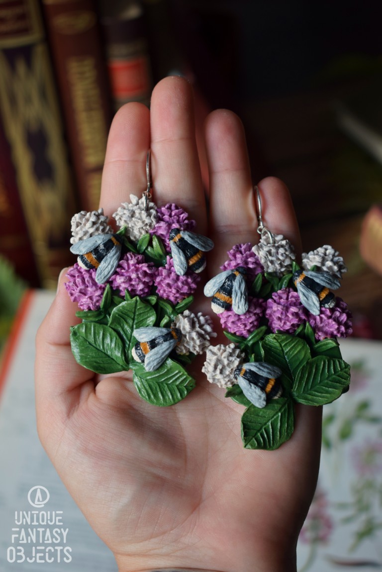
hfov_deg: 20.2
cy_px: 286
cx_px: 191
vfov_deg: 29.9
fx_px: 1074
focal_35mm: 68
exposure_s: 1/100
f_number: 5
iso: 400
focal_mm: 45
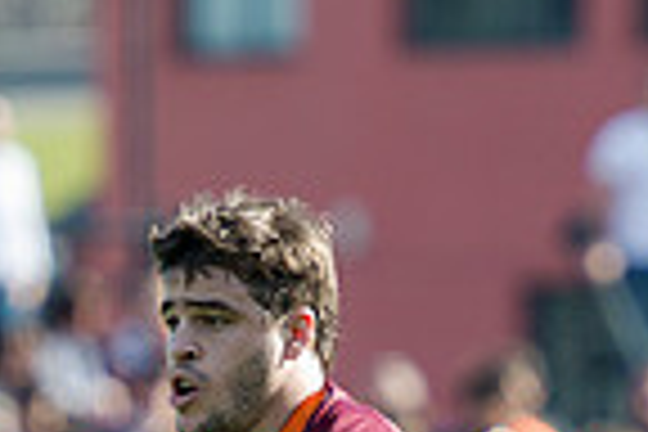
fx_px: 17459
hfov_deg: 2.1
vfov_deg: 1.4
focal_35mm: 970
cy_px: 862
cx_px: 508
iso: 500
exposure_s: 1/800
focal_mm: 240
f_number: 4
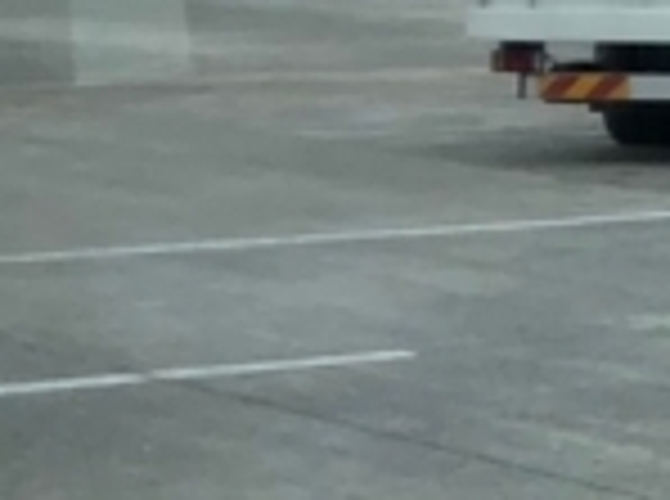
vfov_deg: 7.6
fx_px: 3727
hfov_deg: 8.7
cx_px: 1925
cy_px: 63
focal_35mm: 193
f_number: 1.8
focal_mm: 4
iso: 20
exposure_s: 1/592
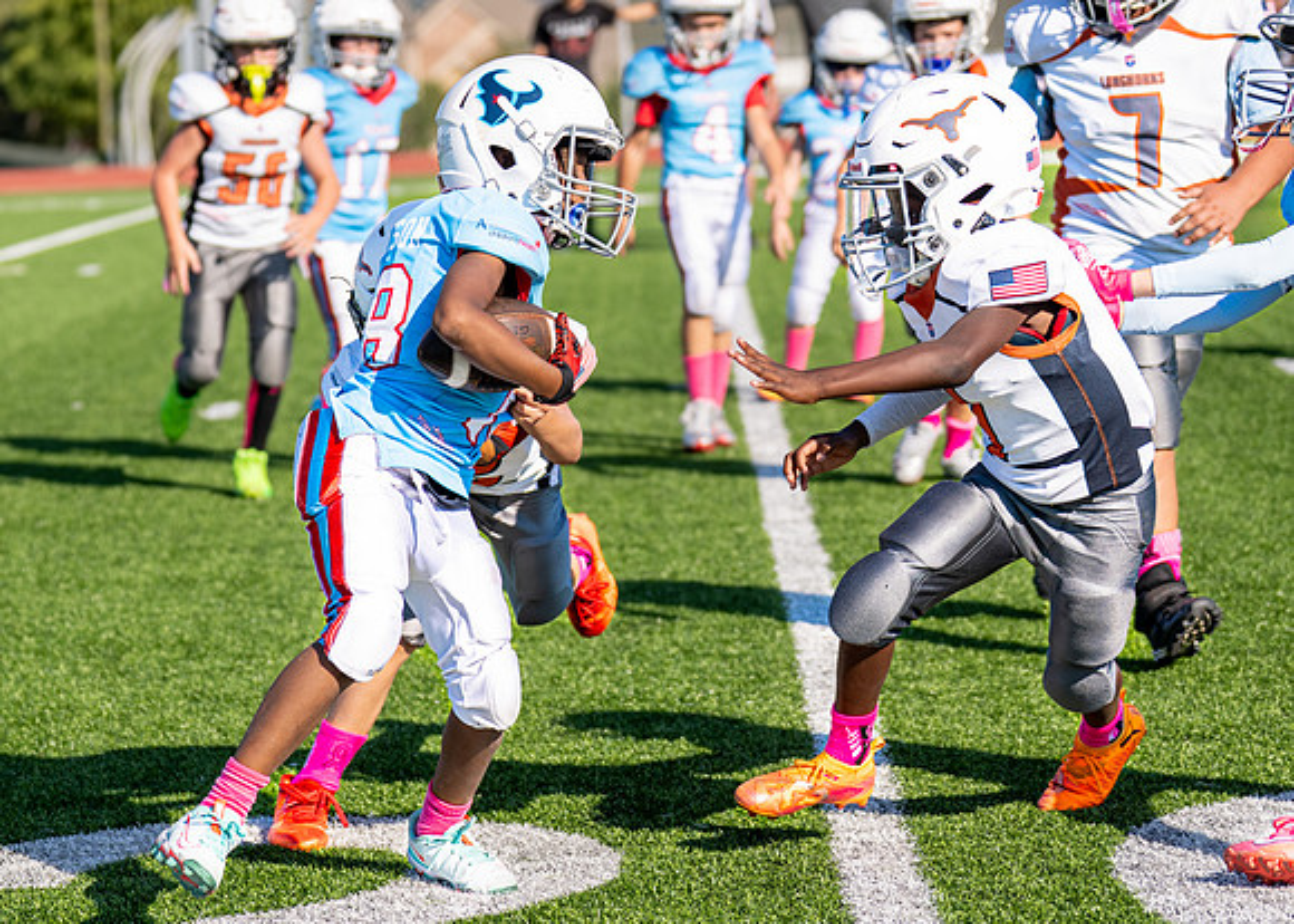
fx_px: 5220
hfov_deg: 14.1
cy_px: 546
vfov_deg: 10.1
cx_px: 346
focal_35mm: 142
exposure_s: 1/1600
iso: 100
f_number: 2.8
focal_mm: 79
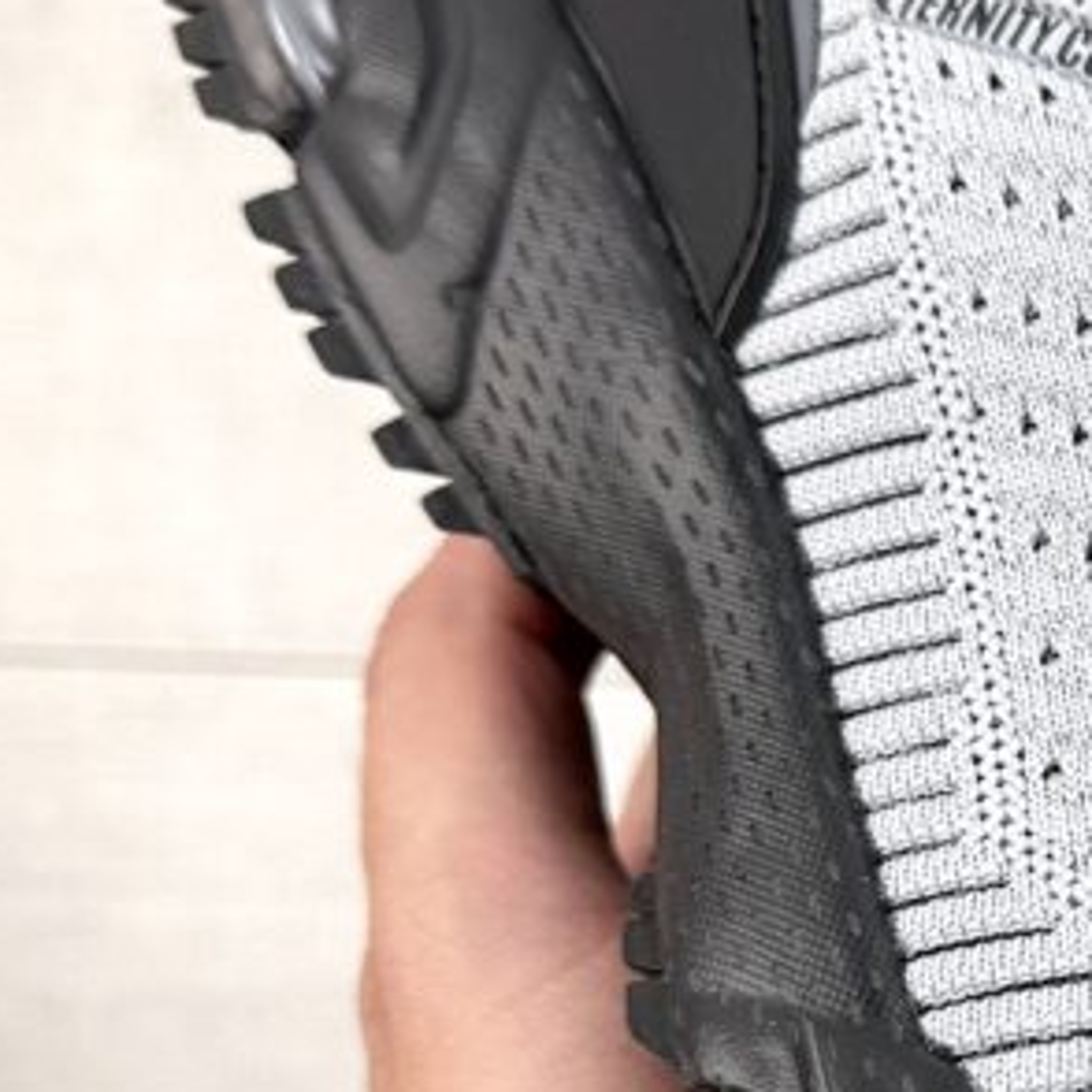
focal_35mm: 77
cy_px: 834
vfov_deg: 22.2
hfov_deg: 20.3
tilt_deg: -83.8
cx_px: 1463
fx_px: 2748
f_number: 1.78
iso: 80
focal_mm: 6.76
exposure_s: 1/497
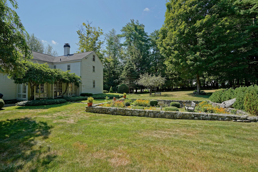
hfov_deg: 96.7
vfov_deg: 73.7
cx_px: 129
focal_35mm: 16
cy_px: 86
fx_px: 115
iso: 100
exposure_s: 1/200
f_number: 7.1
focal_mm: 16
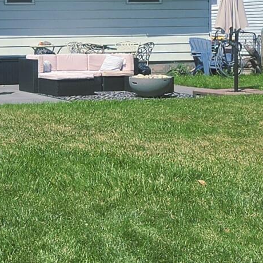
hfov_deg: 19.6
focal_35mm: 75
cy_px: 66
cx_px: -146
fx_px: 645
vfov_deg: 22.8
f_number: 1.9
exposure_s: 1/2000
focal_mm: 2.2
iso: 32
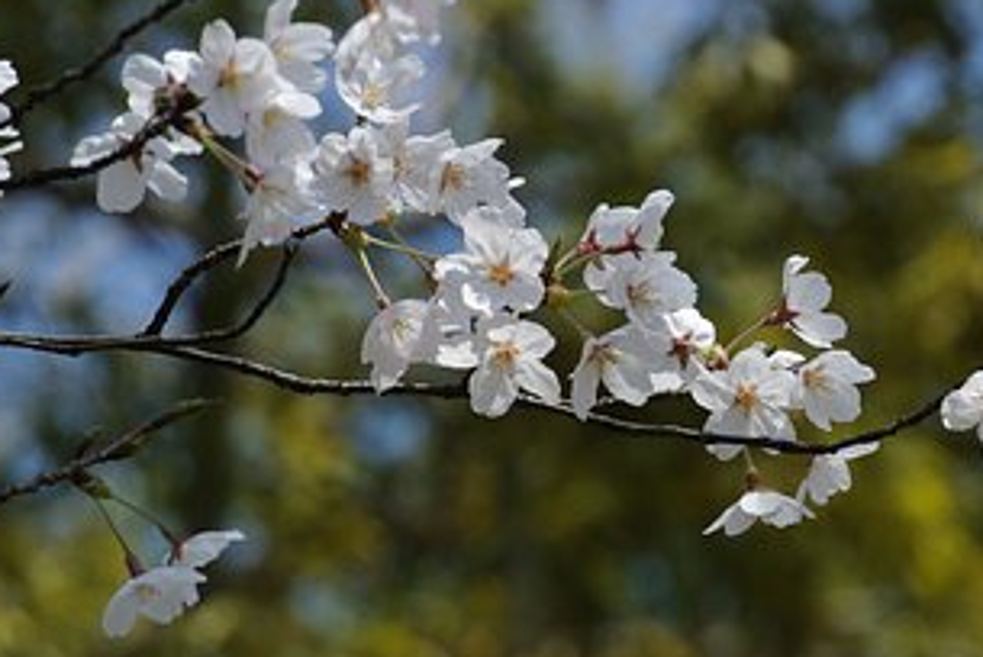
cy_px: 459
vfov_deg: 2.8
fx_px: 13638
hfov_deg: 4.1
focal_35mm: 499
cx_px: 780
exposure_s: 1/500
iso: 100
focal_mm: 110
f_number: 5.6
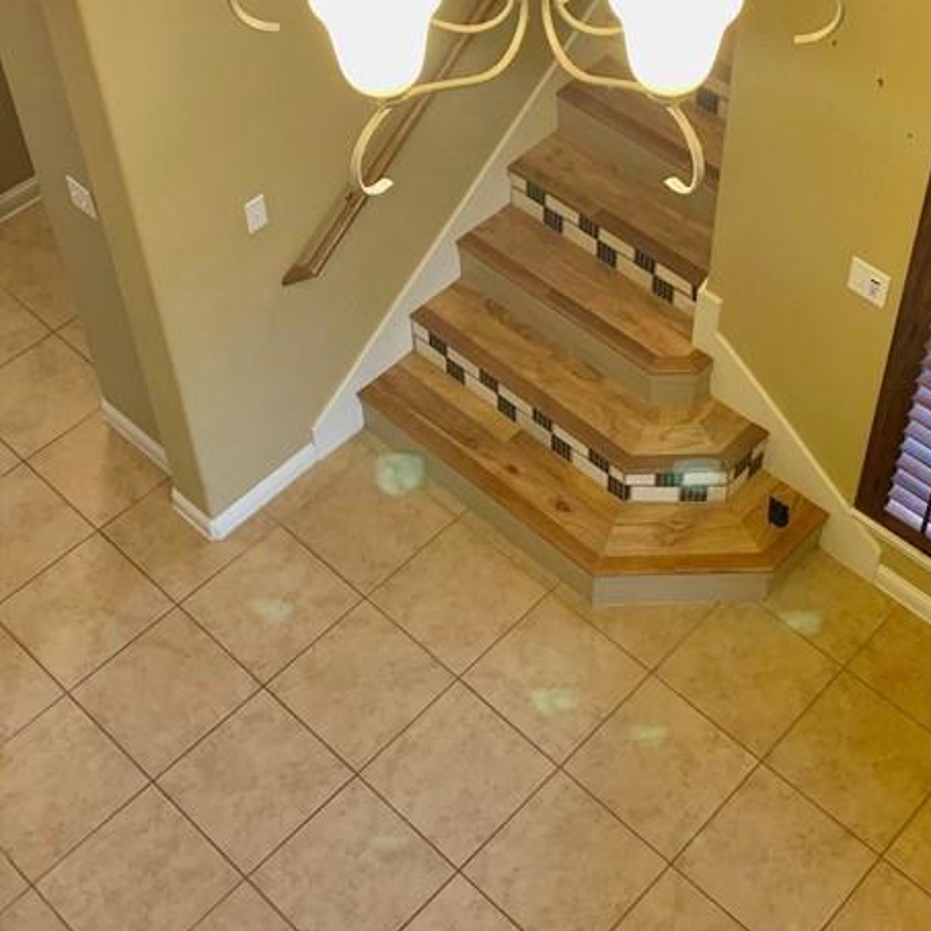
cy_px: 263
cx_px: 526
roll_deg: +0.3
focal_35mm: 52
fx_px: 1582
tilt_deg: -44.6
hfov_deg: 32.7
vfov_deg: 32.3
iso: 100
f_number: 1.8
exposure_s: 1/60
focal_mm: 4.25
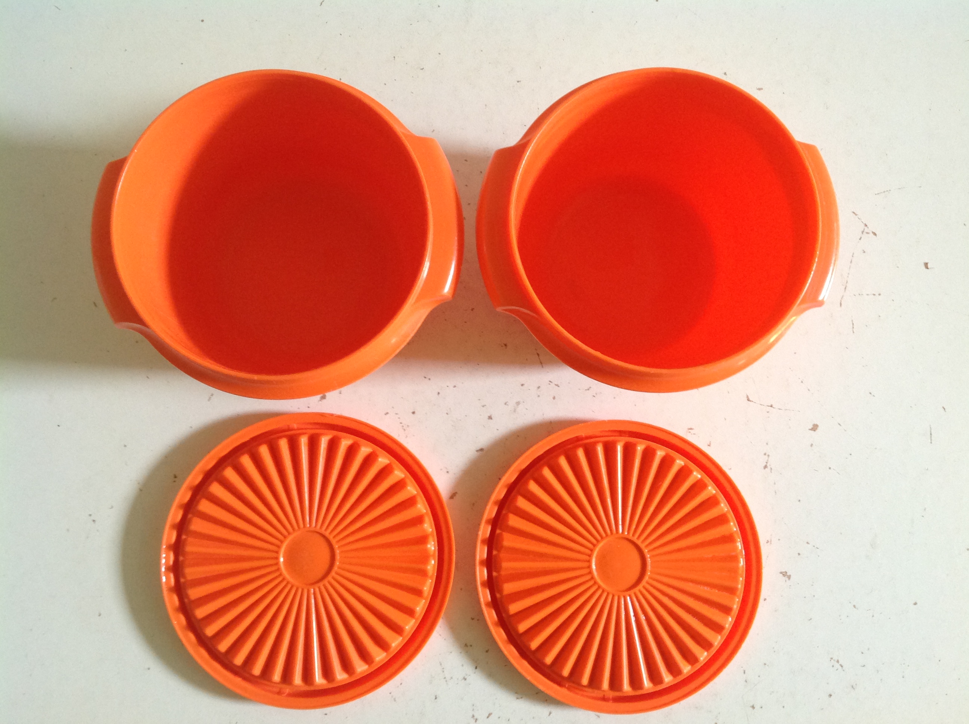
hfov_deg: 52.7
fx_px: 978
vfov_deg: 40.6
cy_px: 362
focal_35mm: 35
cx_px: 484
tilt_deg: -82.6
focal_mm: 4.28
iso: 125
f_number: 2.4
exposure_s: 1/15
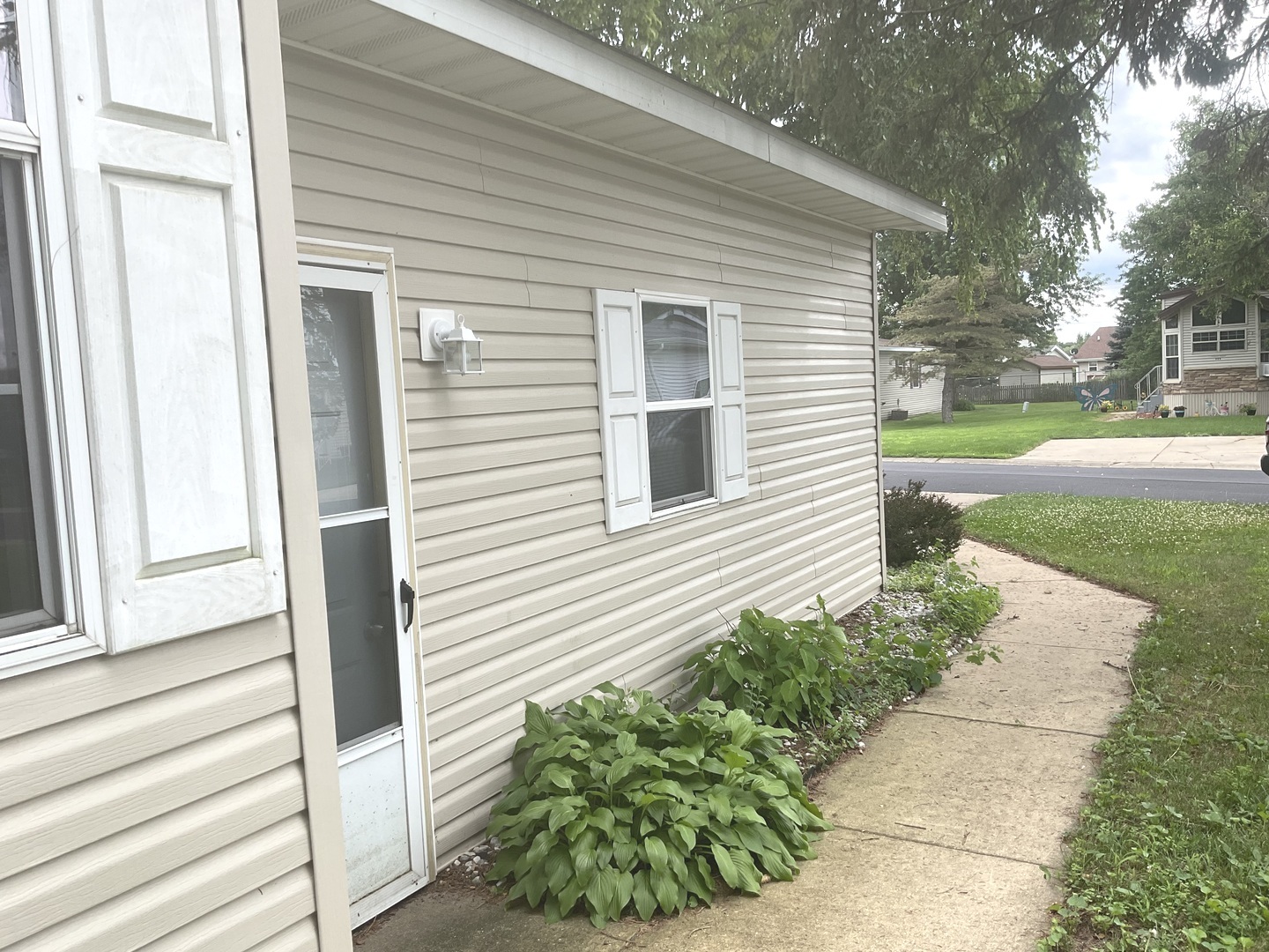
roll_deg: +2.1
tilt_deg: -5.4
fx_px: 1063
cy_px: 476
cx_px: 634
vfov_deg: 48.2
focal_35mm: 29
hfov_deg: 61.7
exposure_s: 1/432
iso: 16
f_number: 1.8
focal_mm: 3
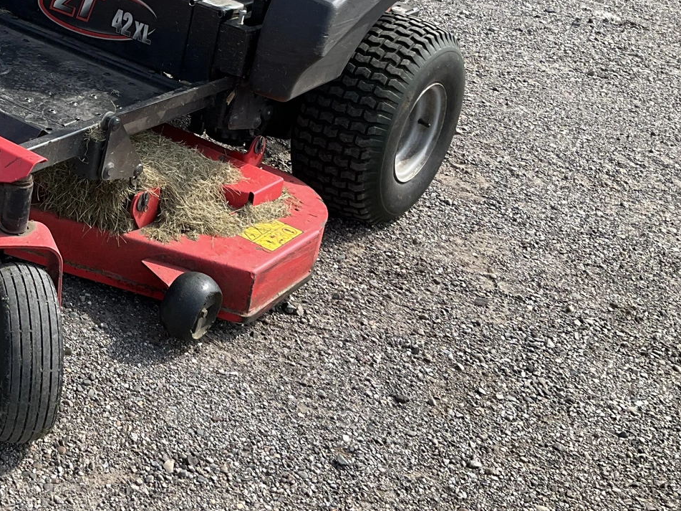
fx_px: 1200
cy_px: 112
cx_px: -8
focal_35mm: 61
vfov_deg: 23.7
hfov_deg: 29.5
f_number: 1.8
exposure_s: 1/759
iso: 25
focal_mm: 3
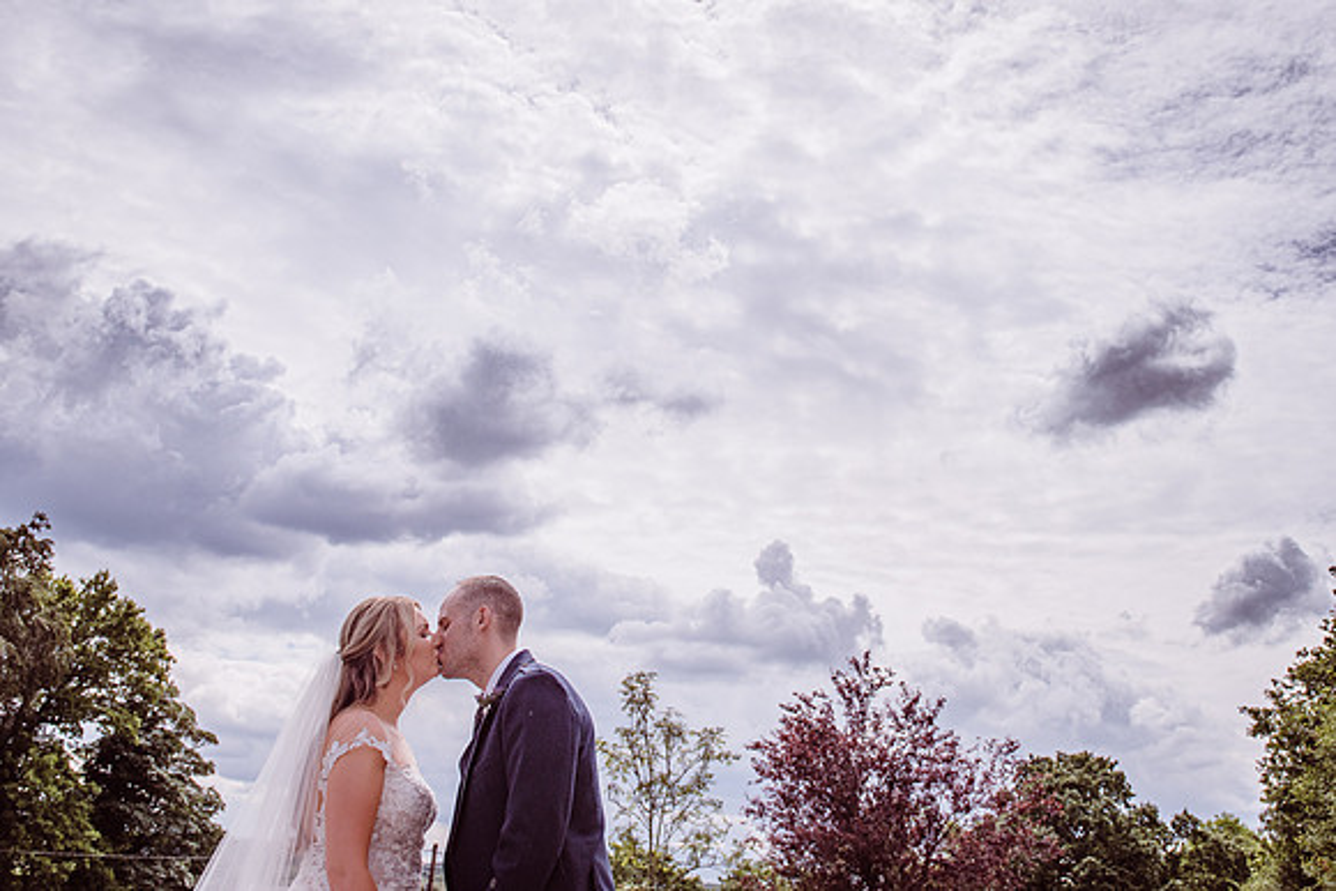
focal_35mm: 33
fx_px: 1218
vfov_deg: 39.7
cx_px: 718
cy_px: 296
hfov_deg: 57.4
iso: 250
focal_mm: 24
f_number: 4.5
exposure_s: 1/5000
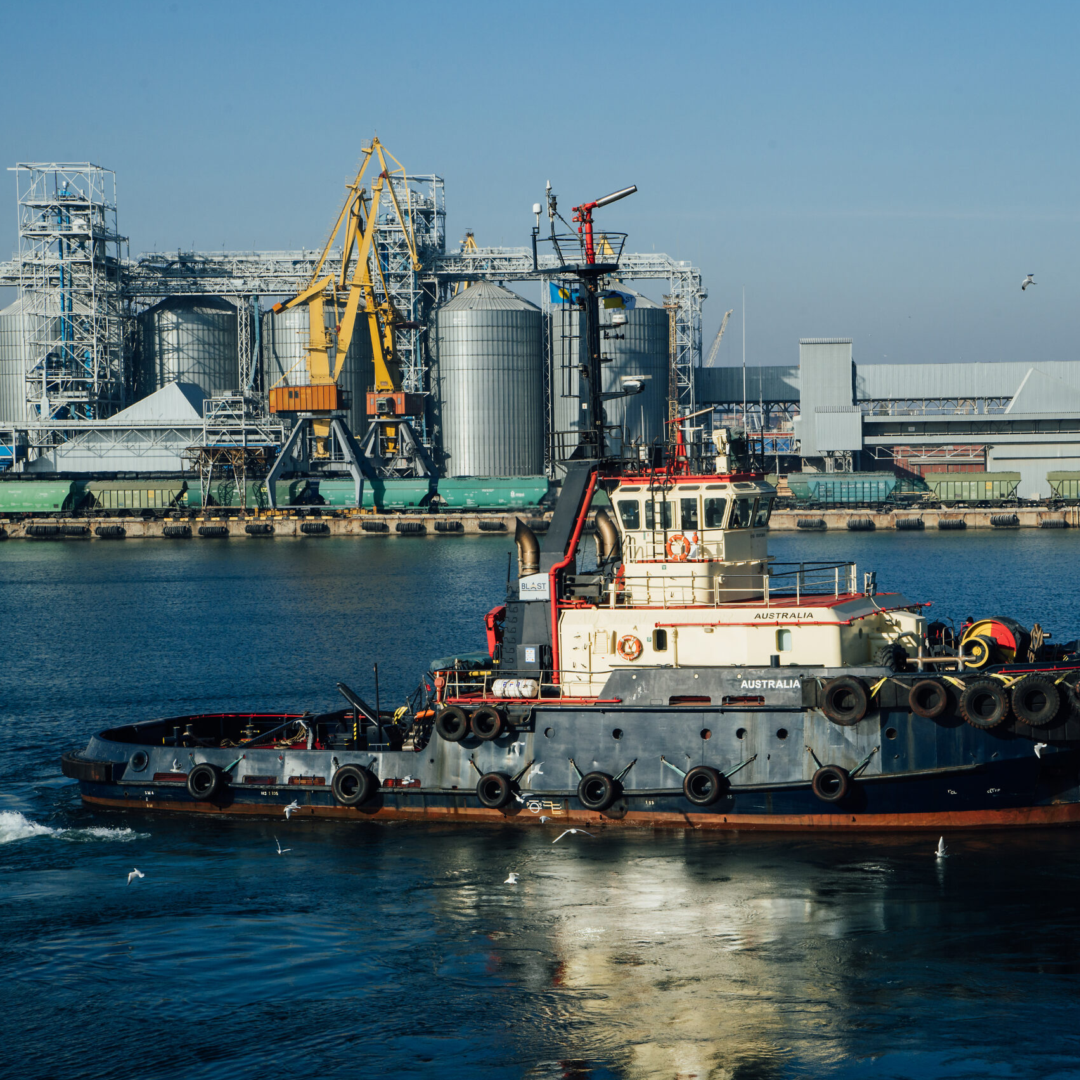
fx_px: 2930
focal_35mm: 83
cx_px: 675
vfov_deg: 20.9
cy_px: 539
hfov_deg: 20.8
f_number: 11
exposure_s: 1/500
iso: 200
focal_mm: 65
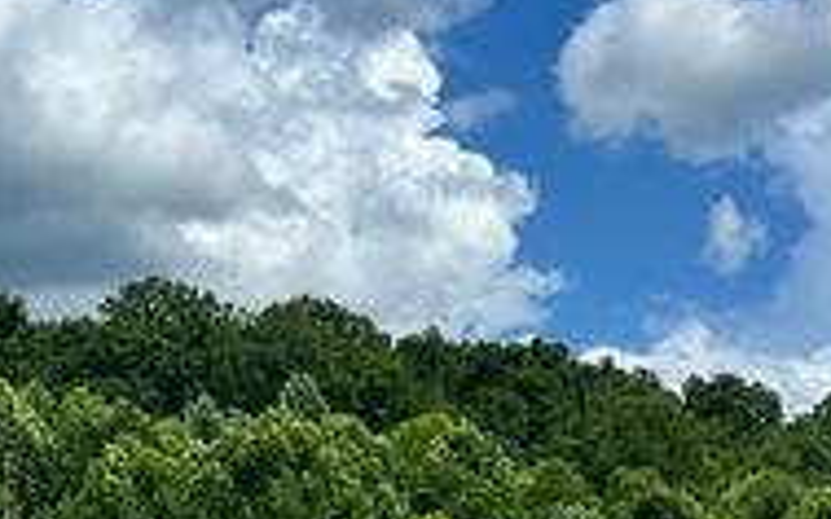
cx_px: -66
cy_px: 451
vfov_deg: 17.6
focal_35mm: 73
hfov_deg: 26.2
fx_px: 1653
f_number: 1.6
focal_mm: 5.1
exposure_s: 1/6494
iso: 50
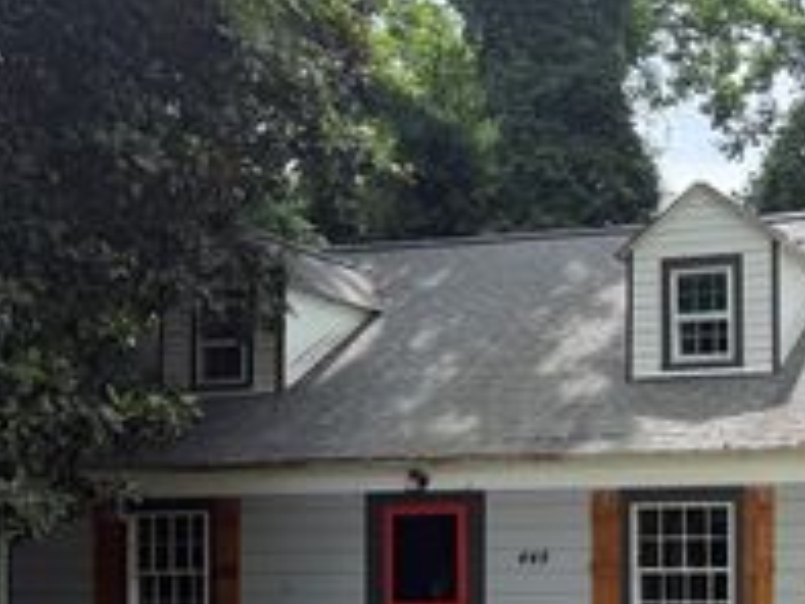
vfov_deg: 23.3
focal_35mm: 61
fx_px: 1419
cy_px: 561
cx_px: 870
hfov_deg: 28.9
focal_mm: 6.76
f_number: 1.78
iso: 80
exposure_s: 1/1271
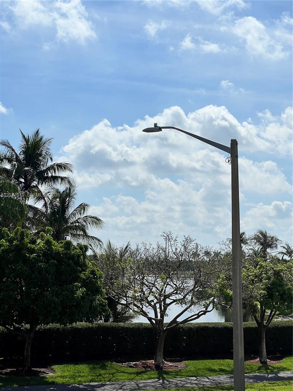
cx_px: 146
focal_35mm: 77
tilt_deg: +4.4
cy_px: 196
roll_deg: -0.4
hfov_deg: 19.1
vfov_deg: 25.3
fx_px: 869
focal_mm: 9
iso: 32
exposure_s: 1/2732
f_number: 2.8
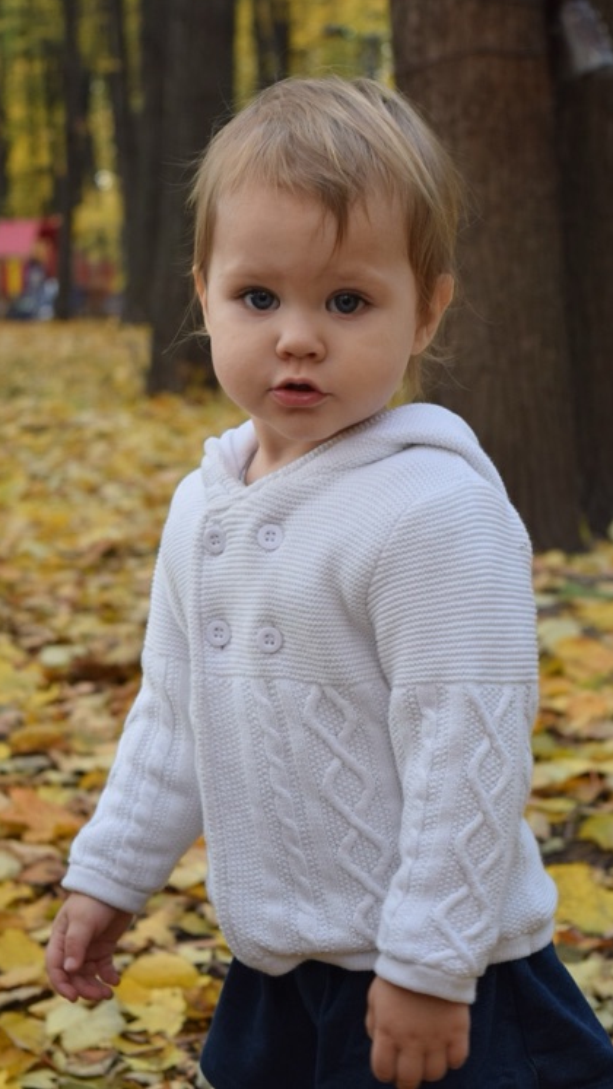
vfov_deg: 26.8
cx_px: 301
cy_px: 543
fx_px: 2281
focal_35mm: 79
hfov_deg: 15.3
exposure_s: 1/200
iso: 800
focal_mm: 50
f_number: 7.1
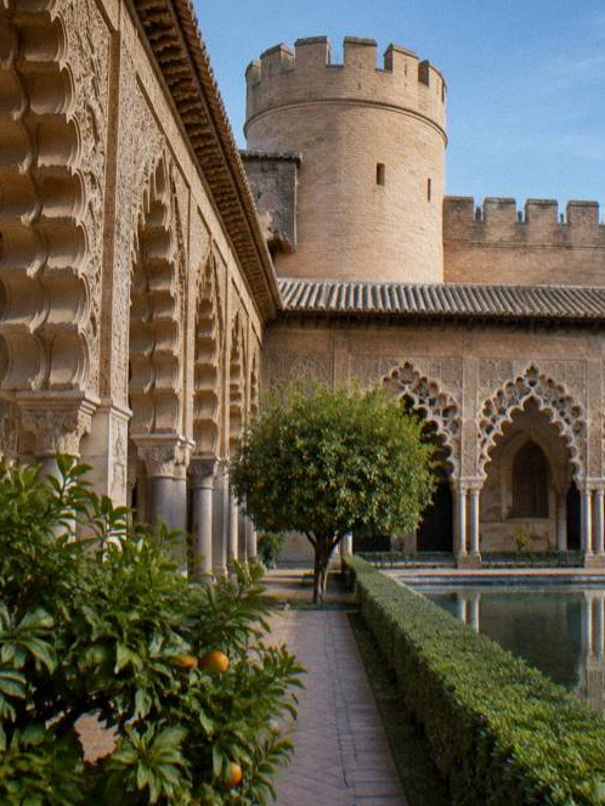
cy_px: 404
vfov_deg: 27.4
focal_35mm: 71
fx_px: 1653
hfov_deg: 20.5
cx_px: 477
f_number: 5.6
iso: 640
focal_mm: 49
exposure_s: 1/500
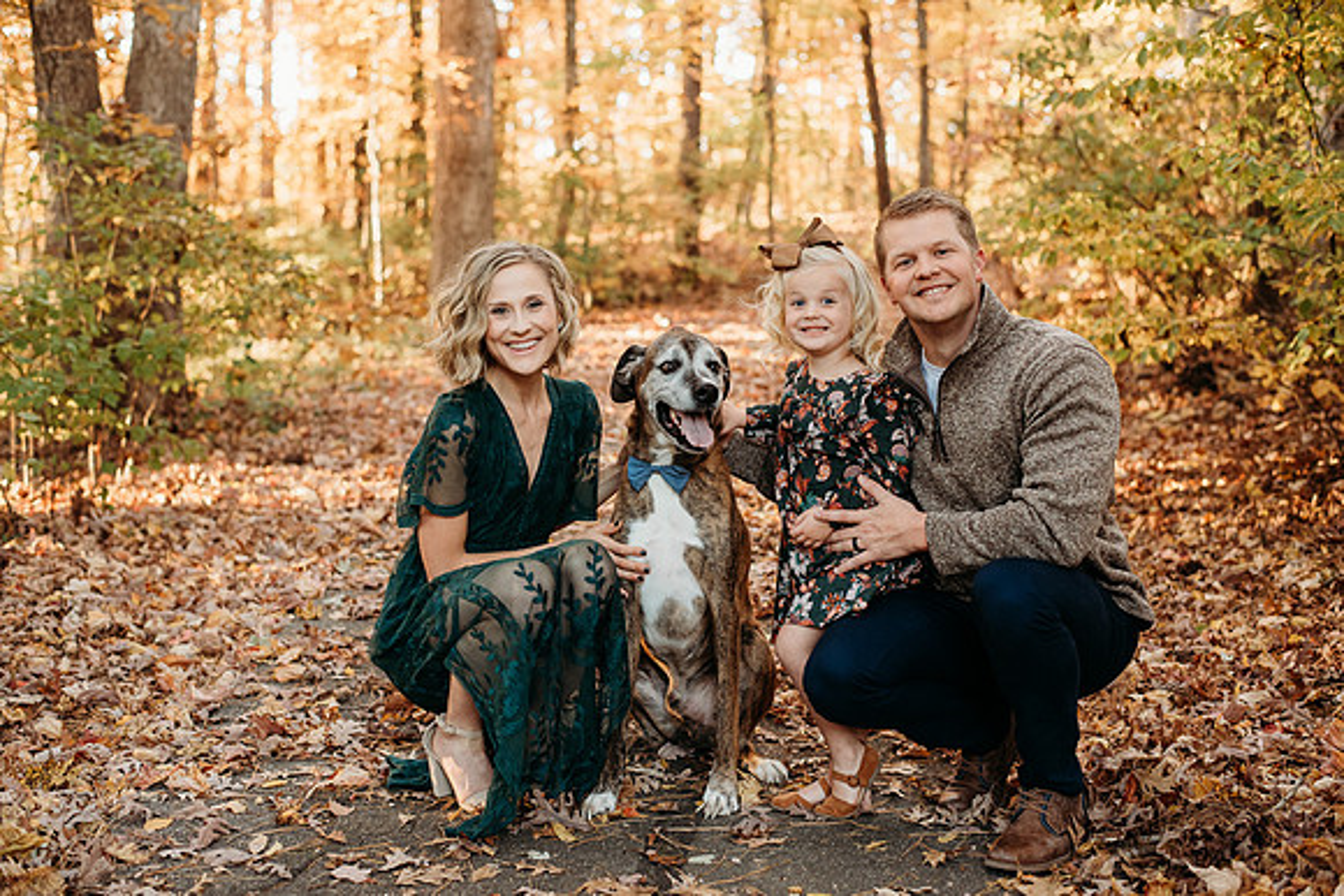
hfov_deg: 39.6
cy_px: 448
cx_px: 672
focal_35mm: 50
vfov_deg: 27.0
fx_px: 1867
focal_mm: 50
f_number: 2.8
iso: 800
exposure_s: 1/160
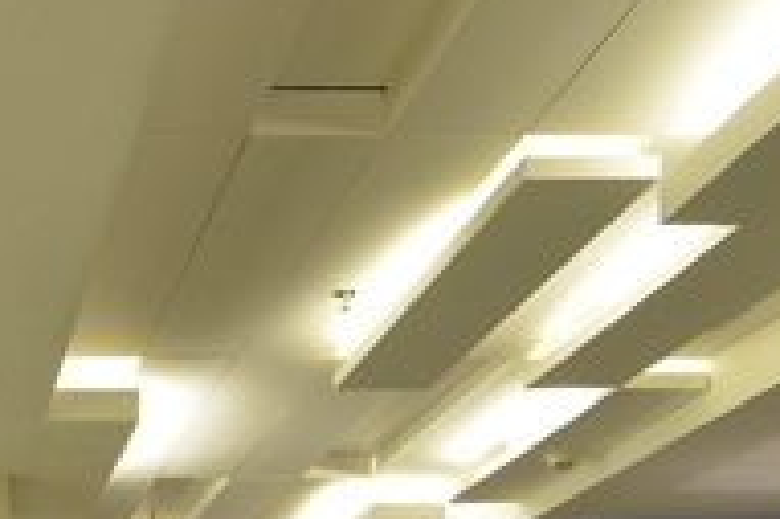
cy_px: 1067
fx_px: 1450
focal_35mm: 67
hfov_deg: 26.8
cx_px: -147
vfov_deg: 15.6
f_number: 4.5
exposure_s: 1/25
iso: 1000
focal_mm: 16
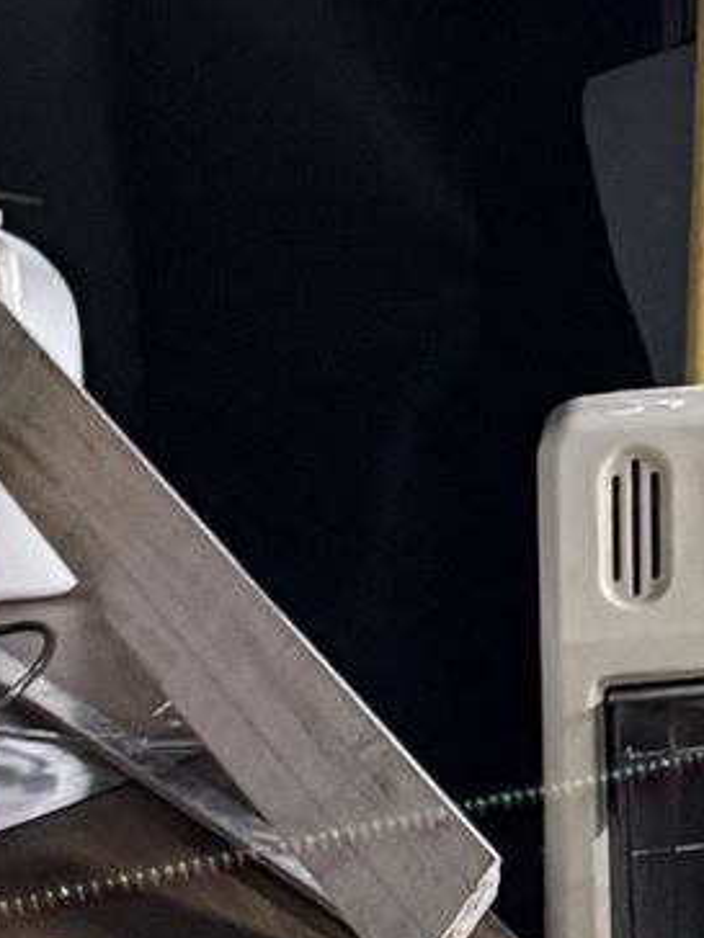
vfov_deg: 12.6
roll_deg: -1.2
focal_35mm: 152
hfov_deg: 8.3
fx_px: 4122
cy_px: -268
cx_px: 2109
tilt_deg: +0.1
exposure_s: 1/60
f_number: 1.78
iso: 320
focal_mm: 6.76
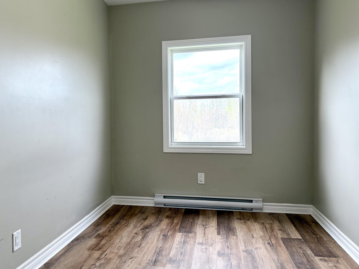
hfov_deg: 63.3
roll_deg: +1.0
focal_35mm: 28
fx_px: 290
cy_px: 122
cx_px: 159
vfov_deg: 49.7
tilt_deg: -0.7
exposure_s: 1/234
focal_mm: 6.76
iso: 125
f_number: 1.78
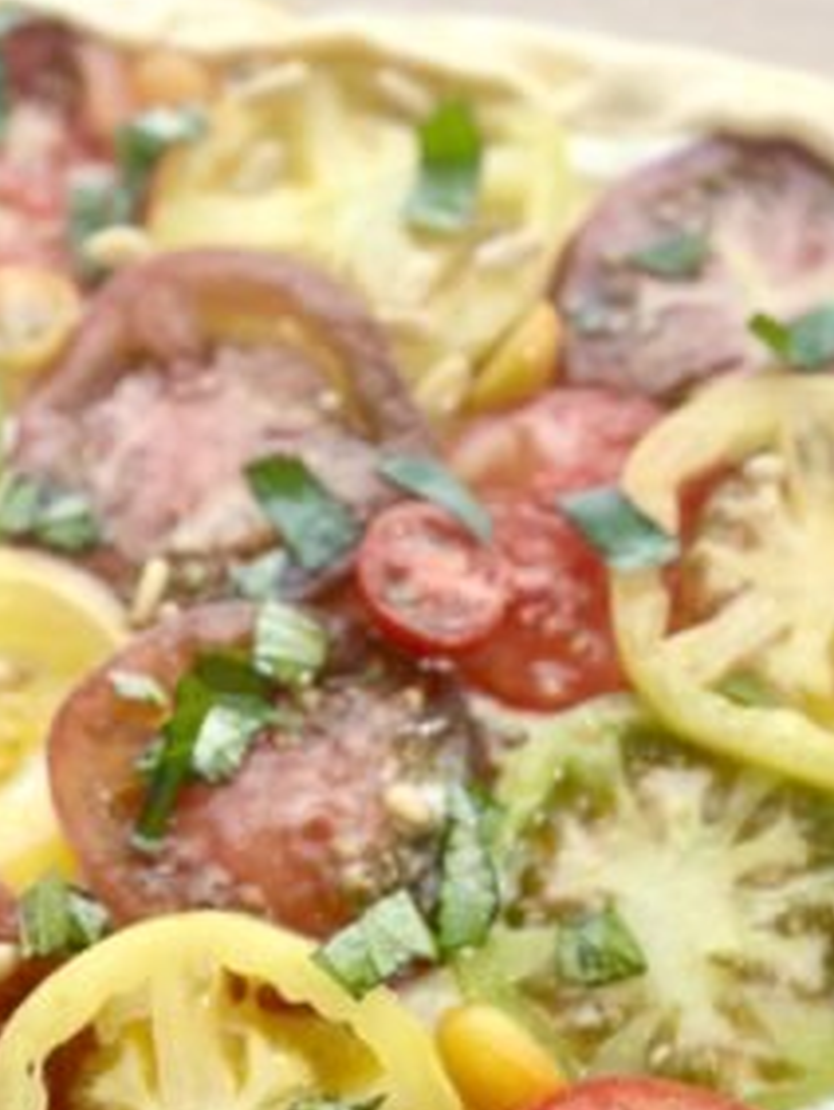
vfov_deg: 22.6
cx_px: 222
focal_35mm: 85
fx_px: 2726
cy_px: 921
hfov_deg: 17.3
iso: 100
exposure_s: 1/171
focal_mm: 6.86
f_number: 1.78
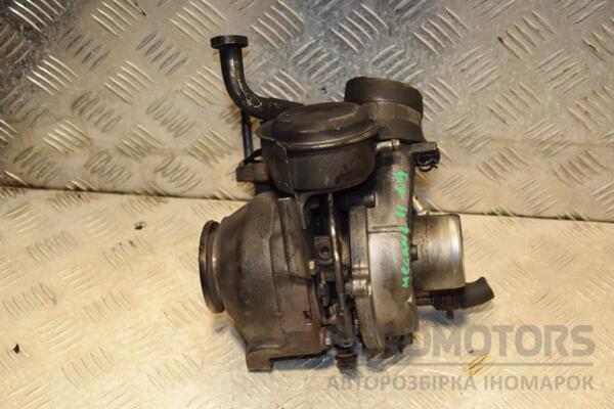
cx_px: 307
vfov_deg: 21.6
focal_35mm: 63
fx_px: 1074
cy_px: 204
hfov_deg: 31.9
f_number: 4.8
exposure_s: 1/200
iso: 800
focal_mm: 42
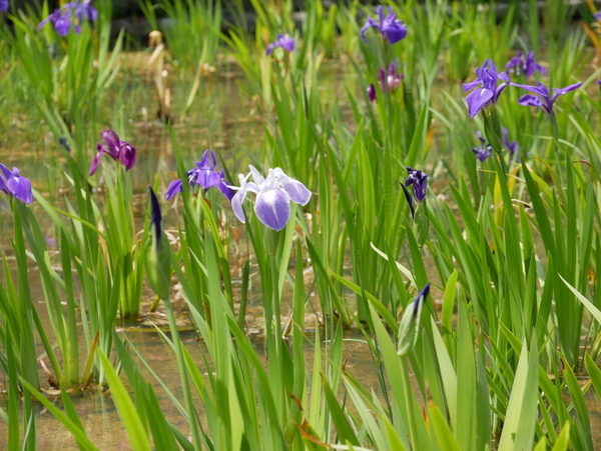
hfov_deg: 16.4
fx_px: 2085
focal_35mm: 120
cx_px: 300
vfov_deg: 12.4
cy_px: 226
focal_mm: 60
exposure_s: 1/320
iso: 200
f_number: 7.1
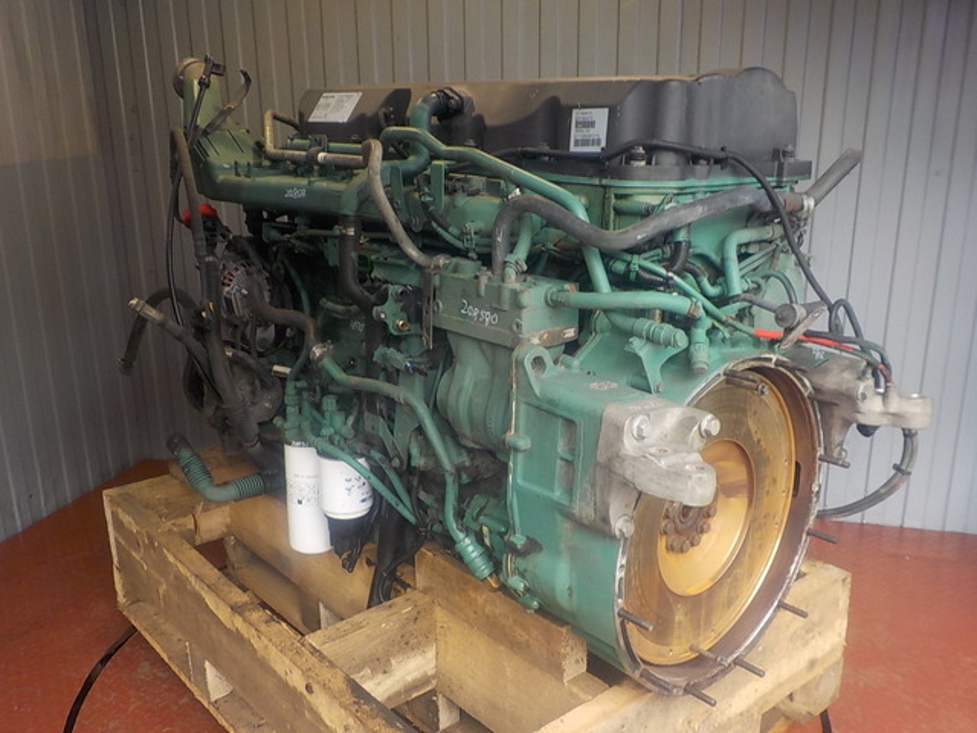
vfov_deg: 46.8
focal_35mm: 30
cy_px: 366
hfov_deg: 60.0
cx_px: 488
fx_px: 847
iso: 125
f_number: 3.3
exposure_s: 1/60
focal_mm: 4.1
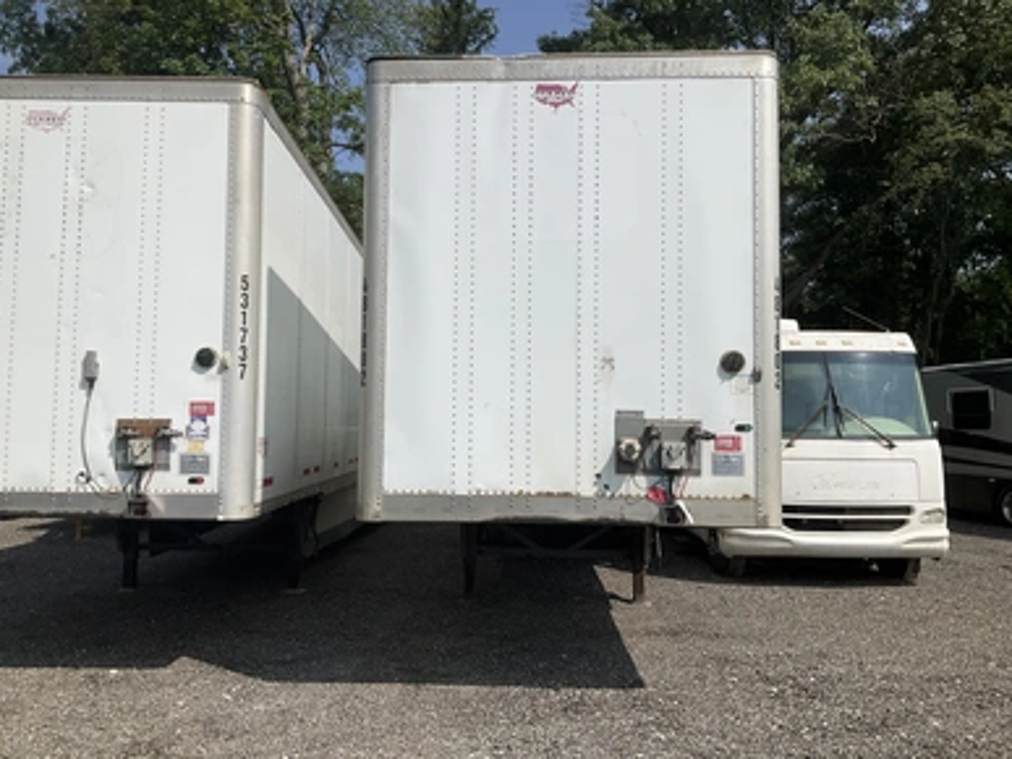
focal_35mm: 30
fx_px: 877
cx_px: 492
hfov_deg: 60.0
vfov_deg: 46.8
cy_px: 374
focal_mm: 3
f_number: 1.8
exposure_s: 1/3534
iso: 25
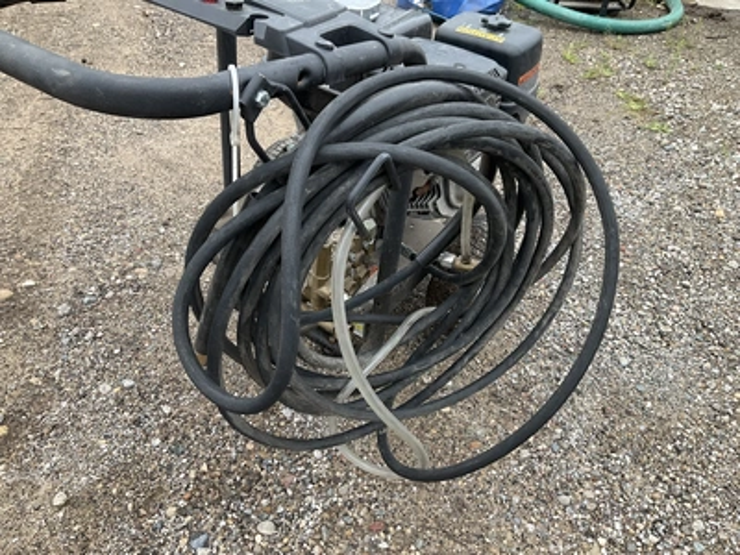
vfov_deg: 48.2
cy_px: 278
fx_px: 620
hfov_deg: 61.7
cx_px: 370
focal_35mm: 29
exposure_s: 1/152
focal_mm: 3
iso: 20
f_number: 1.8
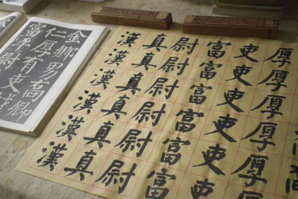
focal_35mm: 44
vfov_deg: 30.8
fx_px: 360
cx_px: 149
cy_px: 100
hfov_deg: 45.0
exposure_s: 1/800
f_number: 4.2
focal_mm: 29
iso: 6400
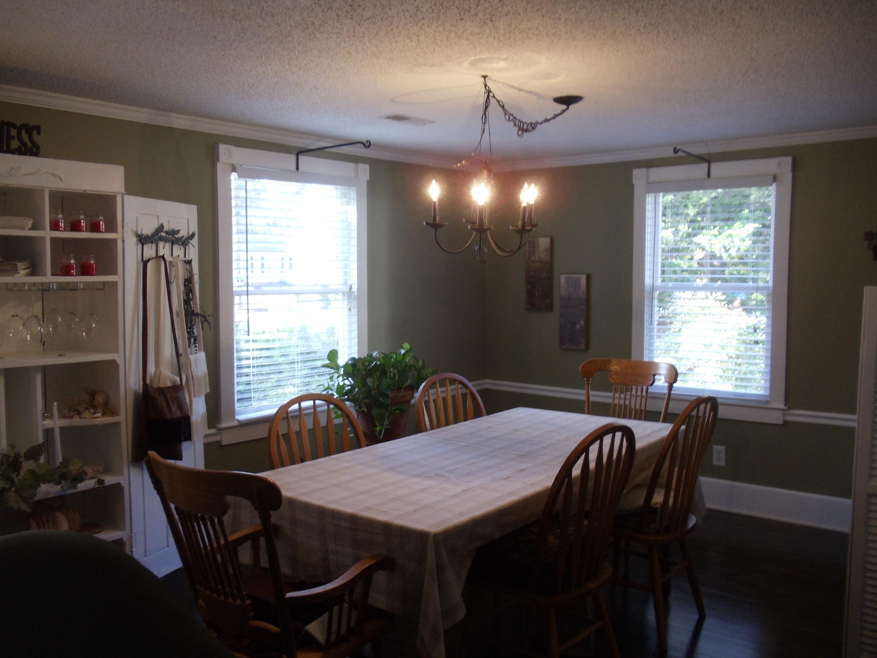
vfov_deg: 32.9
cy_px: 329
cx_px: 438
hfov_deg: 42.9
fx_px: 1115
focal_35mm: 44
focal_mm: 6
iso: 200
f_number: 3.5
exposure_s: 1/30
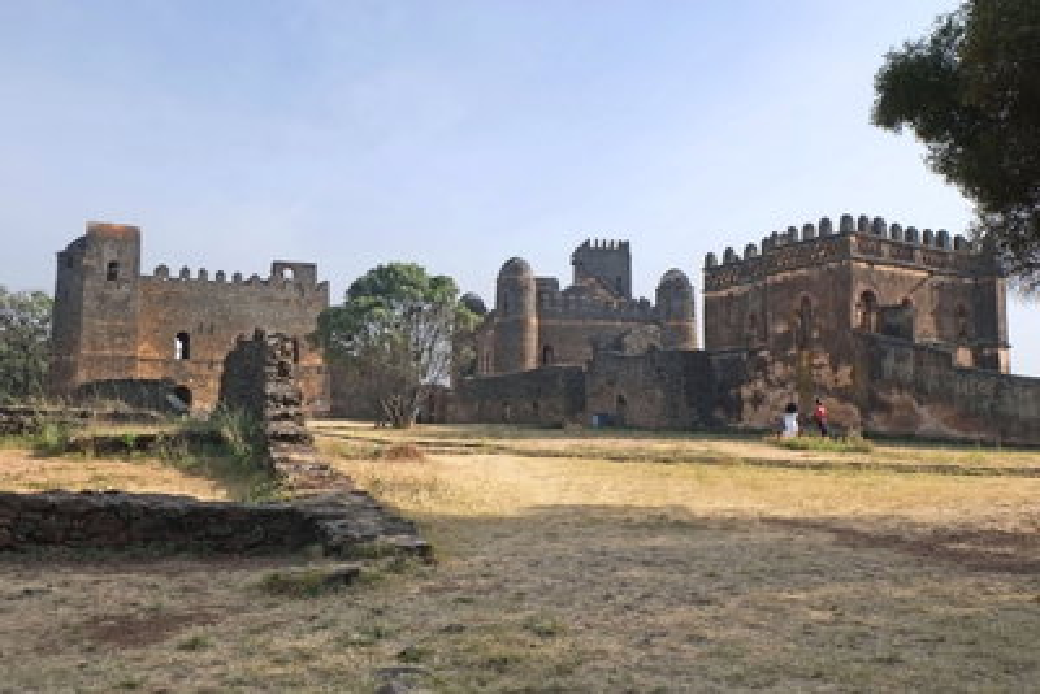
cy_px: 347
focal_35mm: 24
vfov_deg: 53.2
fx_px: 694
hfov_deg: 73.7
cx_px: 520
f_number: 6.4
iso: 200
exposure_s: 1/400
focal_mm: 16
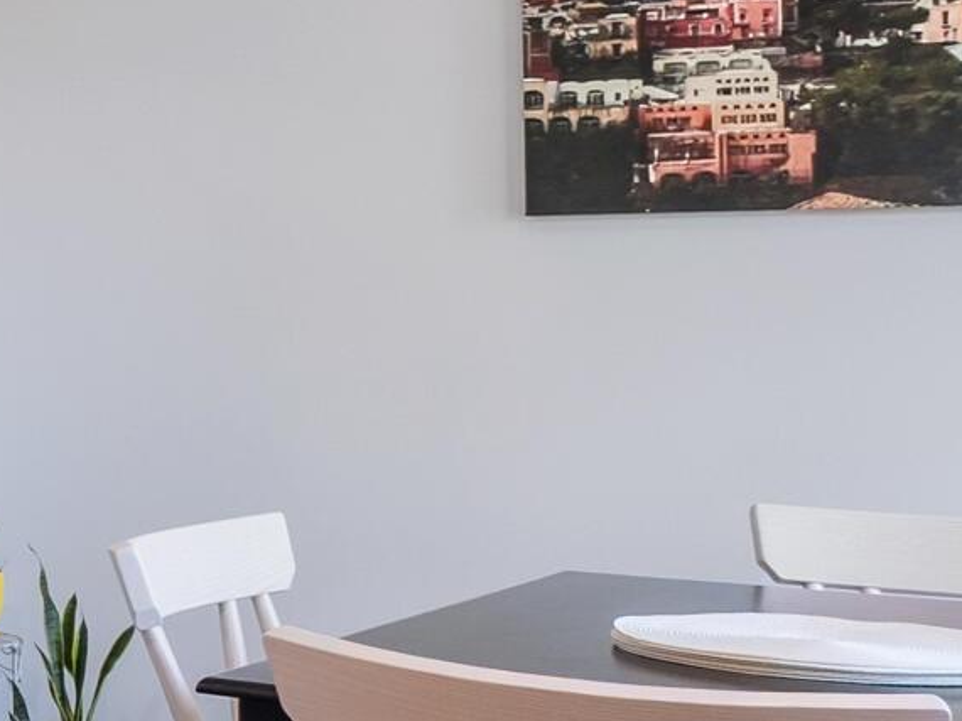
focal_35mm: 81
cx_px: -1165
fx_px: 2250
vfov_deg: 18.2
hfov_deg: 16.0
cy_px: 439
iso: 160
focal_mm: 10.5
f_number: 5
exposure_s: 1.7
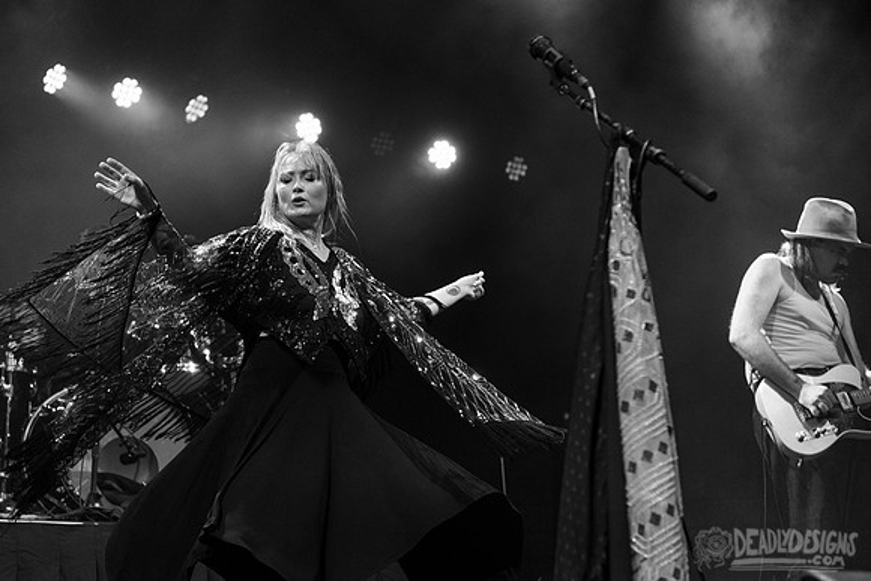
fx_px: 1680
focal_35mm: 69
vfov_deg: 19.6
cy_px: 315
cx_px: 383
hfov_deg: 29.0
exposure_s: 1/500
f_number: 3.5
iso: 2500
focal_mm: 62
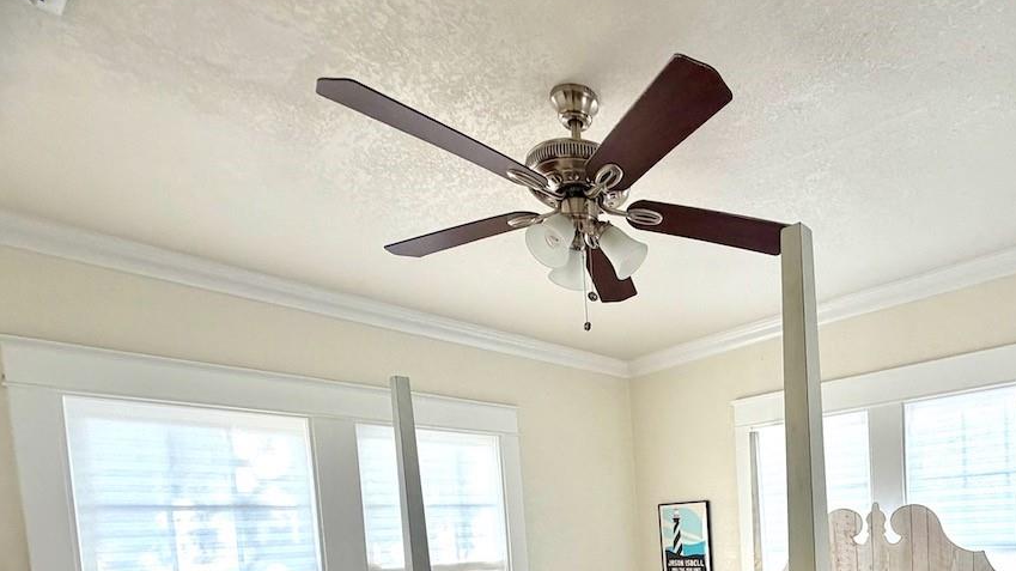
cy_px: 561
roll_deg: +2.2
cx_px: 746
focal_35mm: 23
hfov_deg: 73.9
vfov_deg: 43.1
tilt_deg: -3.6
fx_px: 619
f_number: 2.2
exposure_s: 1/121
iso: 125
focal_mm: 2.22
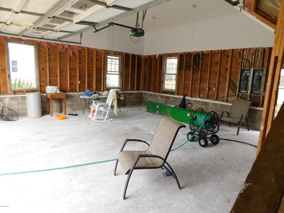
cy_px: 106
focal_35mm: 23
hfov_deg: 73.9
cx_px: 142
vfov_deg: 58.9
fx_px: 189
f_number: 3
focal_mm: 4
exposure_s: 1/100
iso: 125
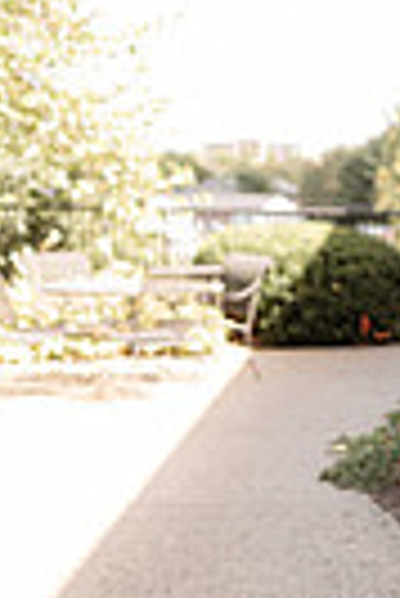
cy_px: 418
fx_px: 1346
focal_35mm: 81
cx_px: 647
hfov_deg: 15.3
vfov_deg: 24.9
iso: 160
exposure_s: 1/500
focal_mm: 24
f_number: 2.2
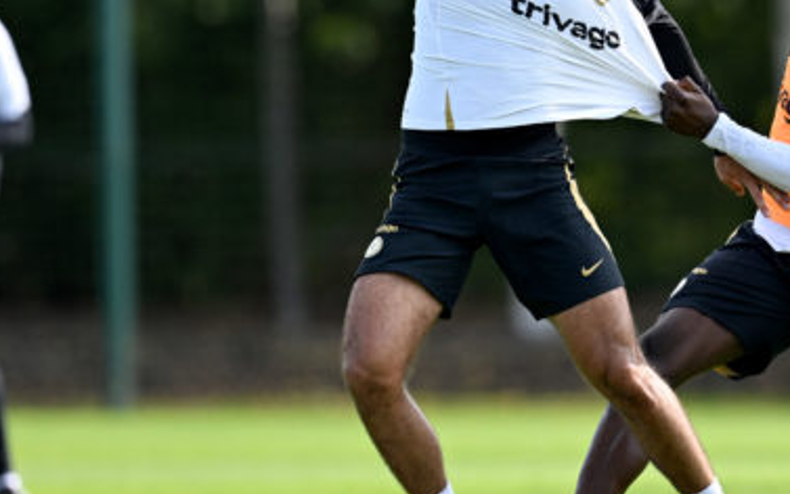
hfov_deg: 2.6
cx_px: 725
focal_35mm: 811
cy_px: 138
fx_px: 17469
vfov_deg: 1.6
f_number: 3.5
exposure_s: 1/2500
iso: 400
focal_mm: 400
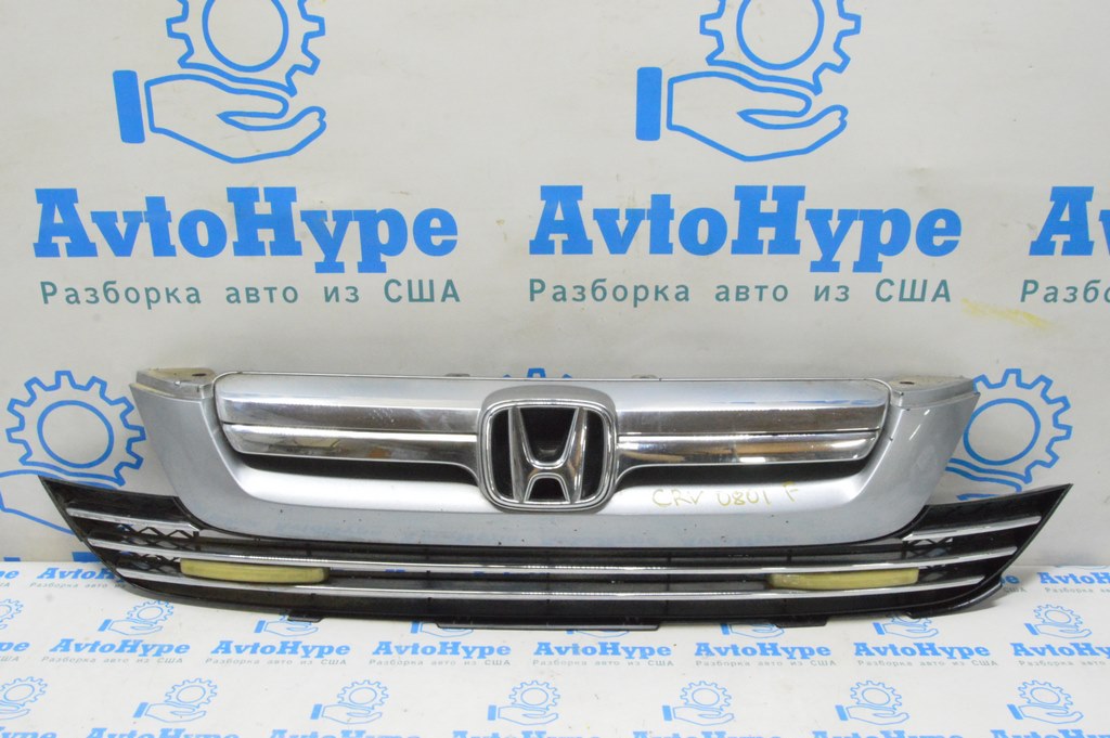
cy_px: 369
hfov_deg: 57.3
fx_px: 1017
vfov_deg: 39.9
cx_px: 555
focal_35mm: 33
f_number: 20
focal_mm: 22
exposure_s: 1/15
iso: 6400
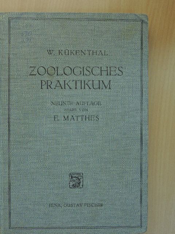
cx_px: 88
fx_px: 317
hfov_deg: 30.9
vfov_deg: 40.4
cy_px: 117
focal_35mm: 47
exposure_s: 1/100
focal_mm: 8.3
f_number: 3.5
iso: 640
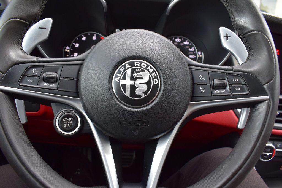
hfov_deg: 67.4
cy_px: 94
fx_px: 211
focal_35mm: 27
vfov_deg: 47.9
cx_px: 141
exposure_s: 1/25
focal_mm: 18
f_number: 6.3
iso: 400
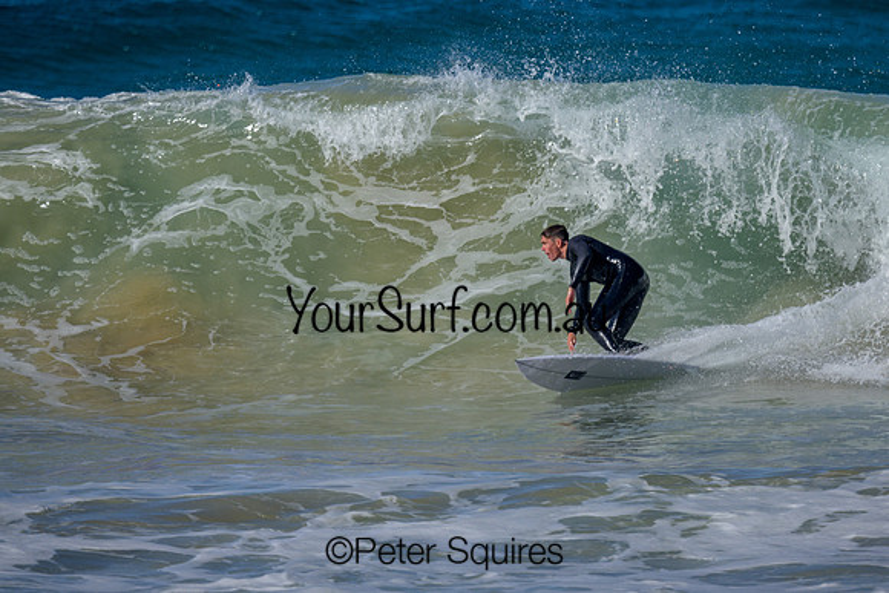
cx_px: 514
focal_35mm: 1099
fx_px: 27144
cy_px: 222
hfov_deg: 1.9
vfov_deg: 1.3
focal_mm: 800
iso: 220
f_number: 6.3
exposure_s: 1/2000
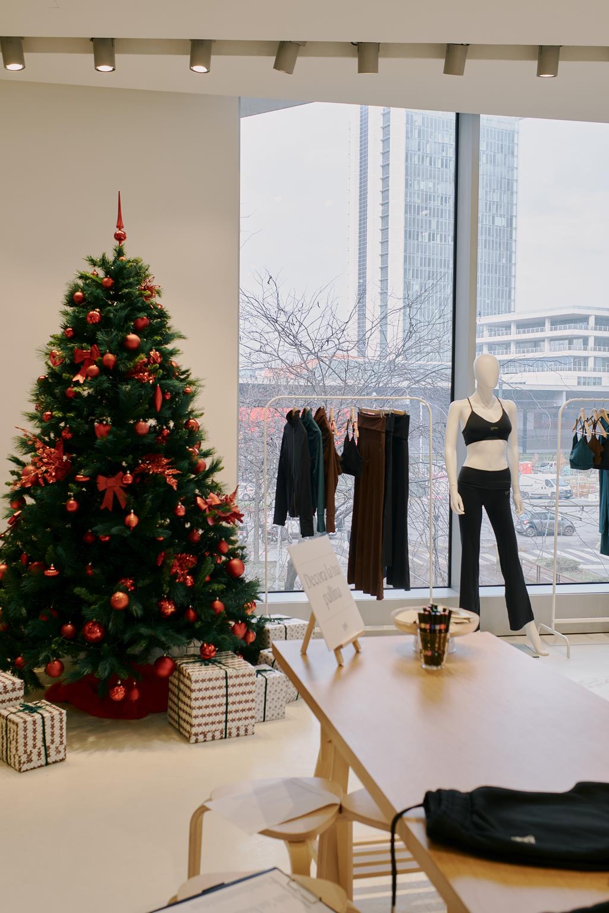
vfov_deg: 54.4
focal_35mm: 35
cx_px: 304
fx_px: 888
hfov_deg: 37.9
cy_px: 456
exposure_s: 1/180
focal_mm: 23
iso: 640
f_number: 4
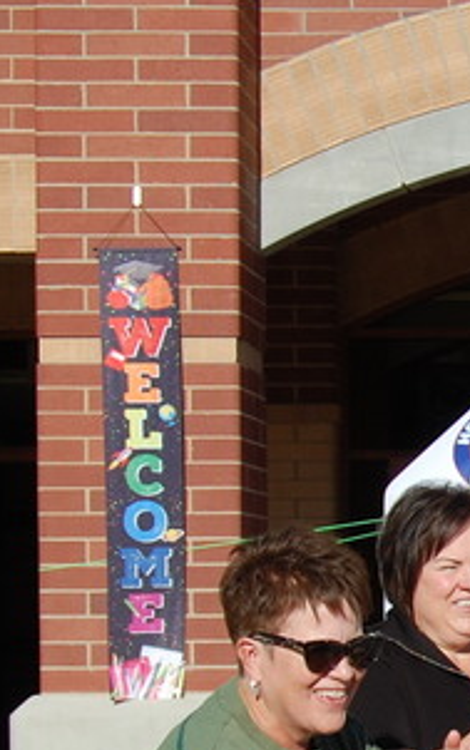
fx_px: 2969
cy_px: 659
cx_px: 965
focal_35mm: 145
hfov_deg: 8.5
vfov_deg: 14.3
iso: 200
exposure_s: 1/400
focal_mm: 28
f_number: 10
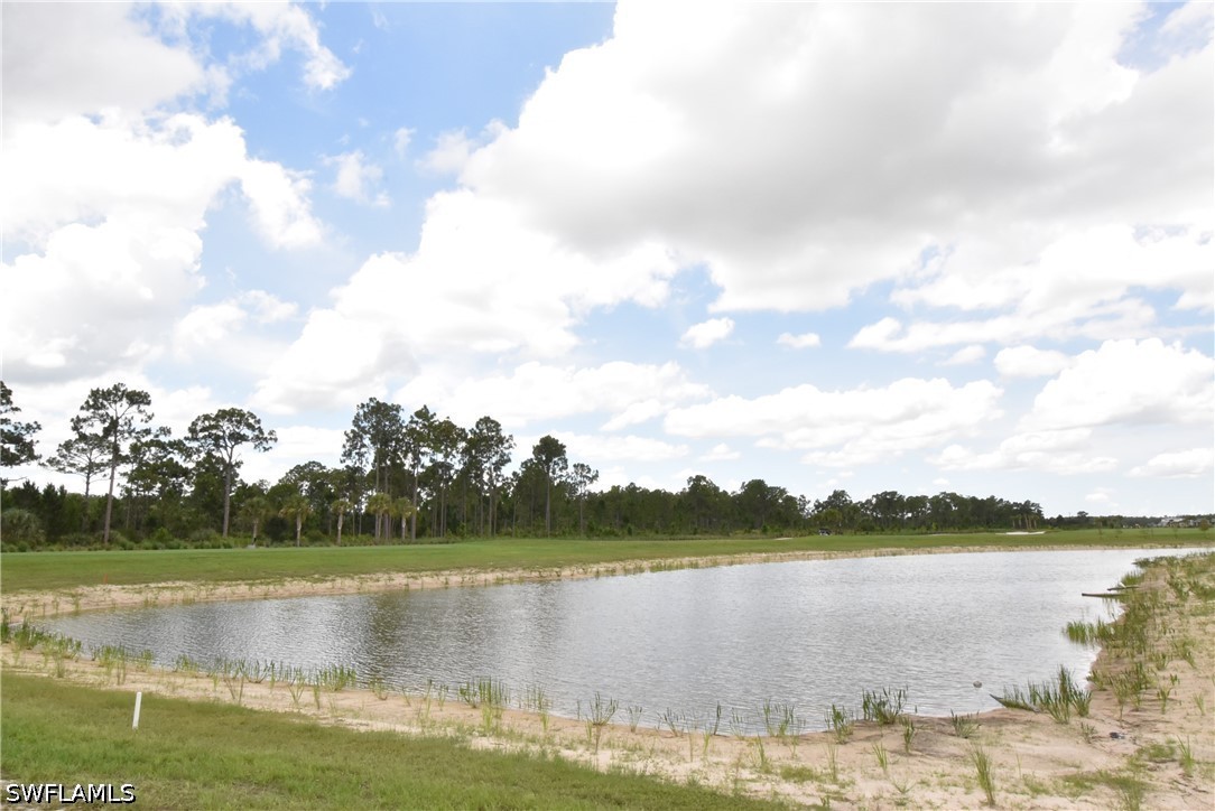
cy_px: 406
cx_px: 608
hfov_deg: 81.2
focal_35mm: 21
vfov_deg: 59.6
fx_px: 709
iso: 1600
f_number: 25
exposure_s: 1/200
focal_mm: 14
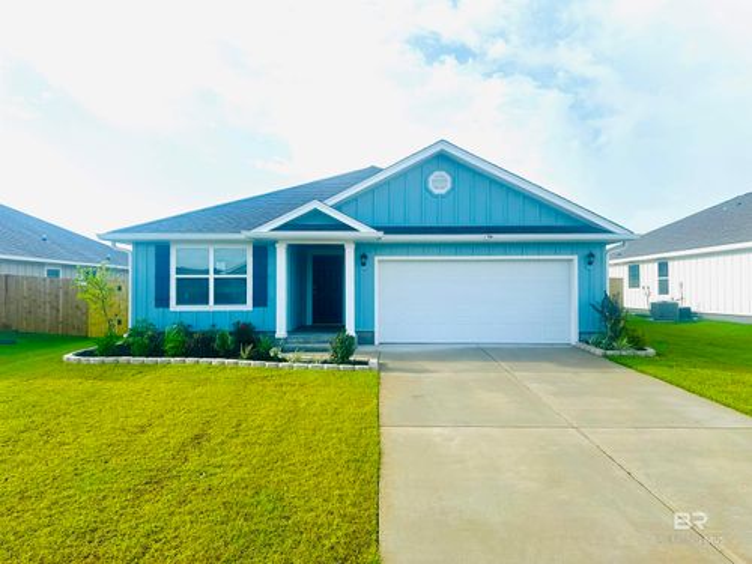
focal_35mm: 24
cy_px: 282
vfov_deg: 56.8
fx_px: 521
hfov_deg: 71.6
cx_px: 376
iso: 80
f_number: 1.78
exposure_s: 1/4545
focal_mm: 6.86
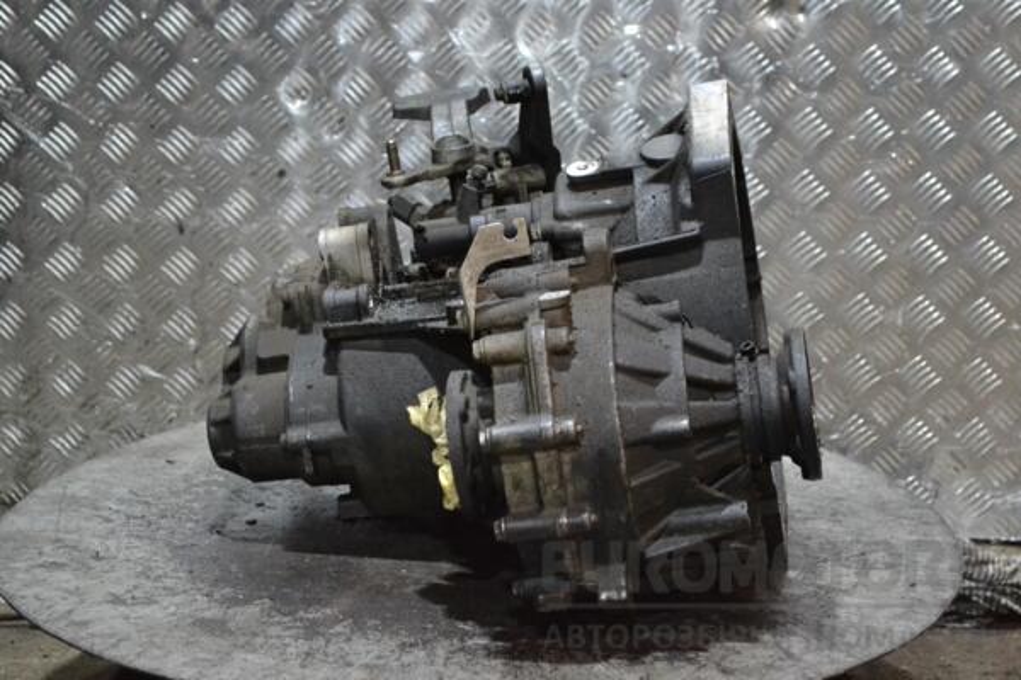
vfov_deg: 18.2
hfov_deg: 27.0
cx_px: 510
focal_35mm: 75
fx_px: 2127
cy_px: 340
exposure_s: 1/30
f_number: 5.6
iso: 3200
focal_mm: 50
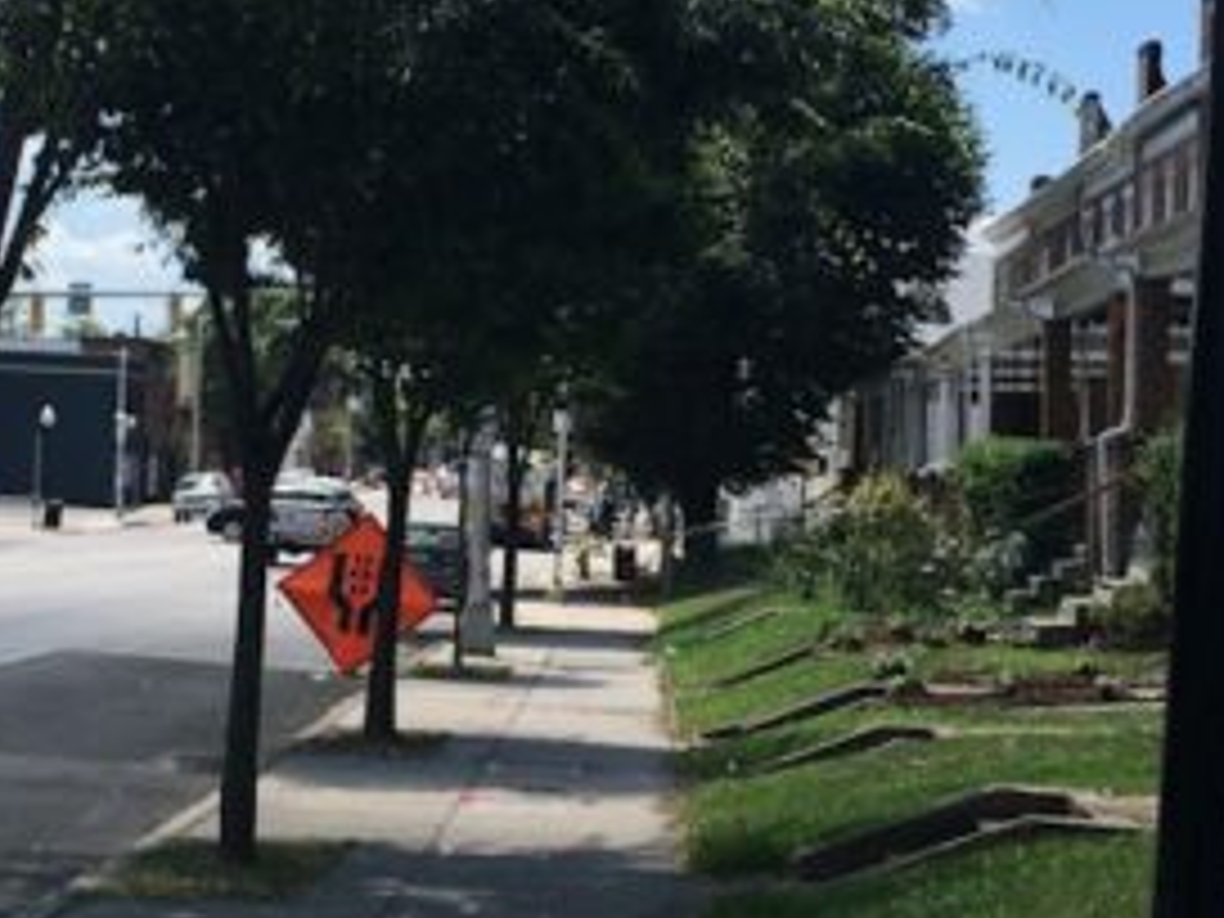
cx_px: 387
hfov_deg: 23.7
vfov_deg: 18.0
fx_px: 2899
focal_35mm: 82
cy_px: 464
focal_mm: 4.15
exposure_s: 1/1789
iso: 25
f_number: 2.2
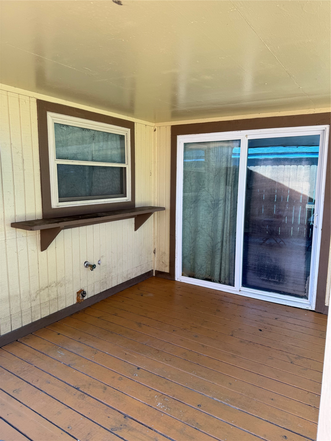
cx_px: 166
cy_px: 220
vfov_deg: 71.6
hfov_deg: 56.8
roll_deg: -1.5
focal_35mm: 24
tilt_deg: -8.3
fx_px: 306
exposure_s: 1/150
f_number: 1.78
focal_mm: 6.76
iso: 64
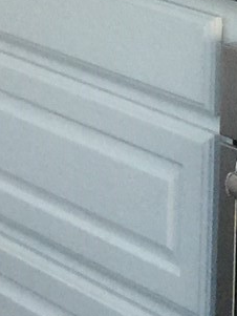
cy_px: -117
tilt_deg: -8.3
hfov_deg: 7.5
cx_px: 83
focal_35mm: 197
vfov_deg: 9.8
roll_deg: -0.5
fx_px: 1797
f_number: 2.2
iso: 80
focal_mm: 4.15
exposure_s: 1/15
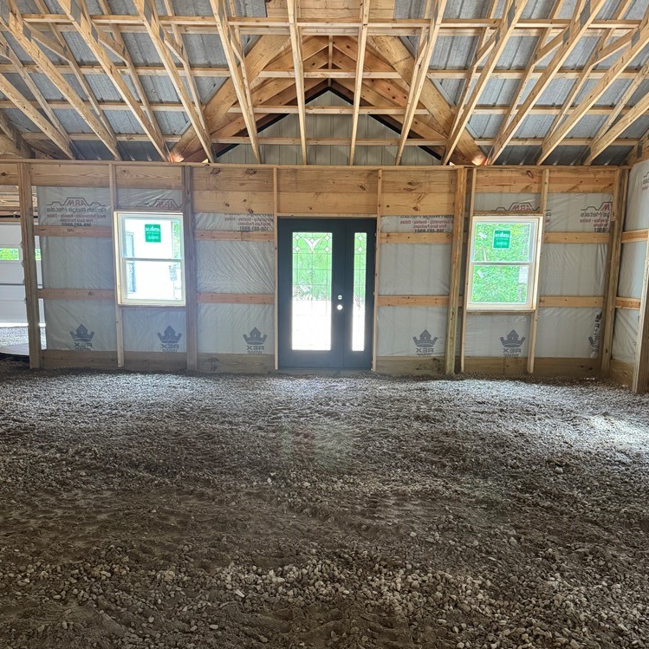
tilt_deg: -9.5
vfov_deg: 55.3
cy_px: 383
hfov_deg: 55.6
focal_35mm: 29
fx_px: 615
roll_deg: -0.1
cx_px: 324
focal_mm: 6.76
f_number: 1.78
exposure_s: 1/60
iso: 500
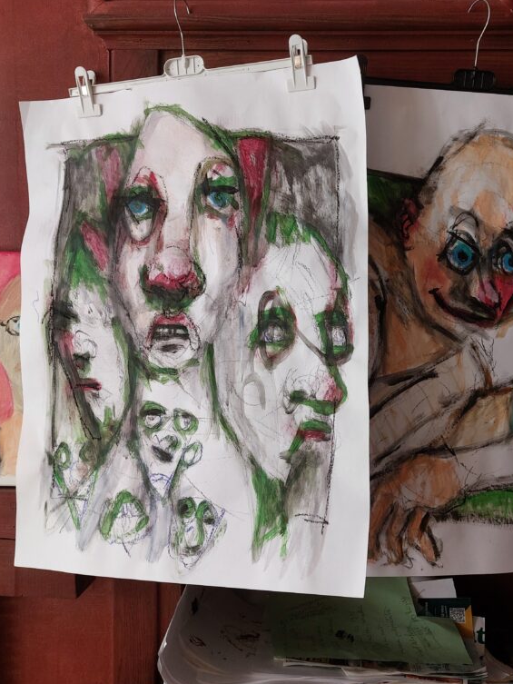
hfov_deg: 41.4
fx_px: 672
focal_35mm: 34
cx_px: 334
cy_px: 314
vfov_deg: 53.9
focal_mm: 5.23
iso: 200
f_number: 1.8
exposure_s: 1/50
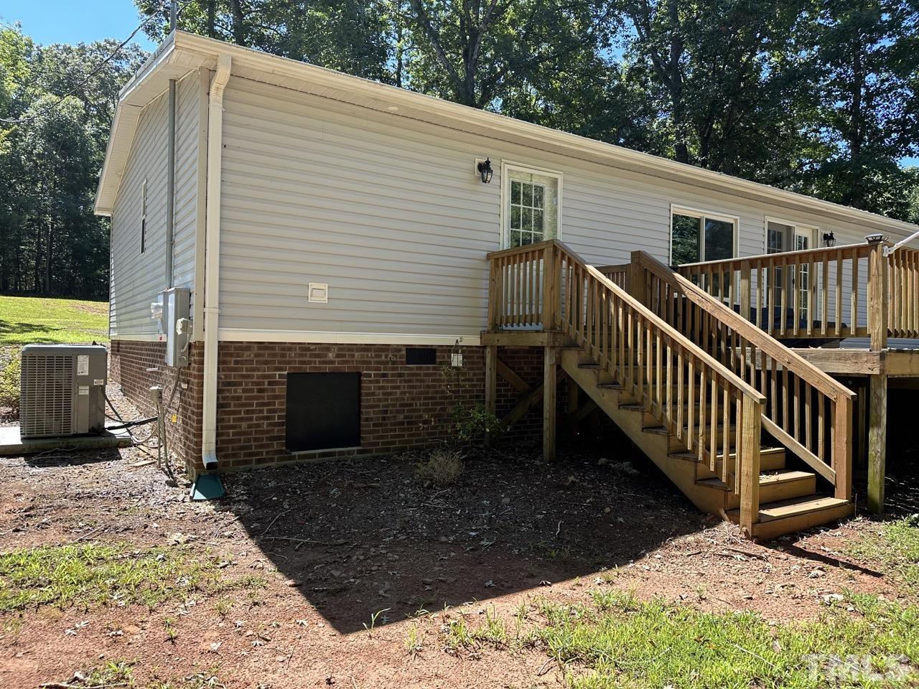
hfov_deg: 71.6
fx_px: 637
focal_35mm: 24
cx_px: 460
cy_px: 344
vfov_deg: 56.8
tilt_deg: -0.2
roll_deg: -1.1
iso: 80
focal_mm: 6.86
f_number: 1.78
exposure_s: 1/810
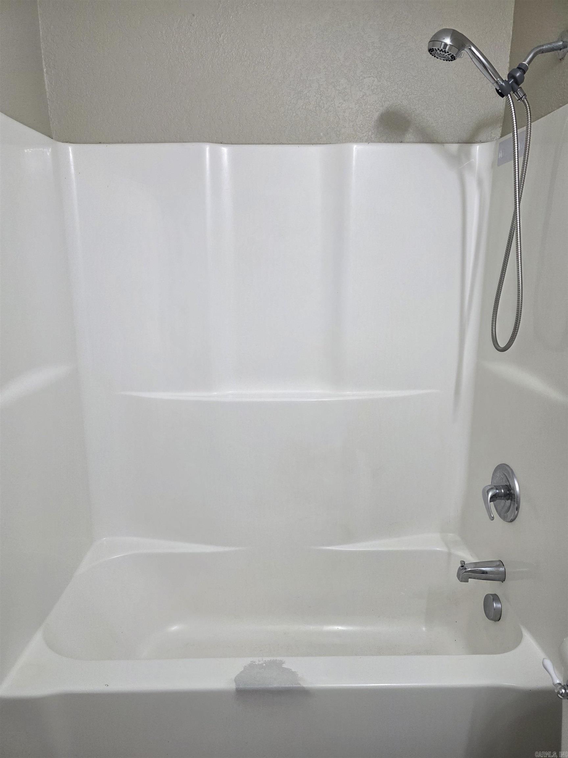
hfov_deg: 58.9
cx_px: 284
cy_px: 379
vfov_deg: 73.9
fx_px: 503
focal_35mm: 23
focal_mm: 6.3
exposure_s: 1/120
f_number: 1.7
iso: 200
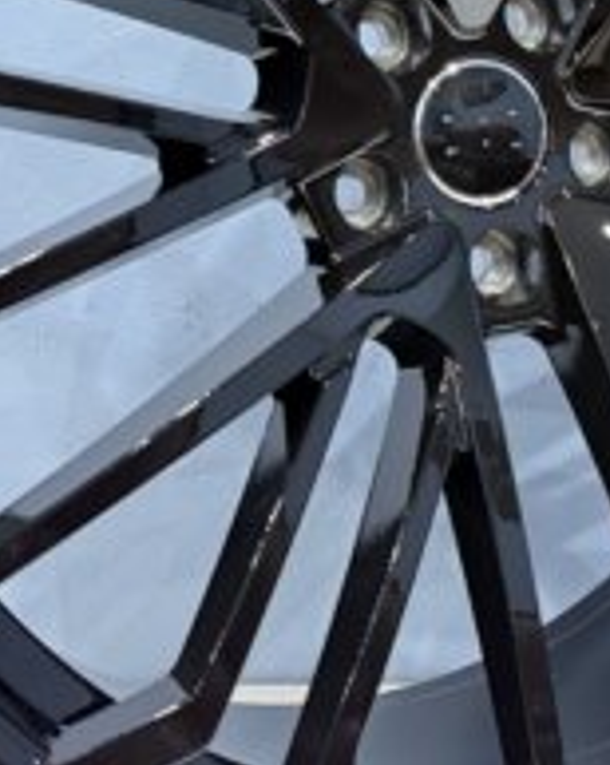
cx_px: 420
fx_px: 1650
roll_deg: +0.6
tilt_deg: +2.0
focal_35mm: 73
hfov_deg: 20.9
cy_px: 139
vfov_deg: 25.6
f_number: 1.78
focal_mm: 6.76
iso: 1000
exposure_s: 1/25
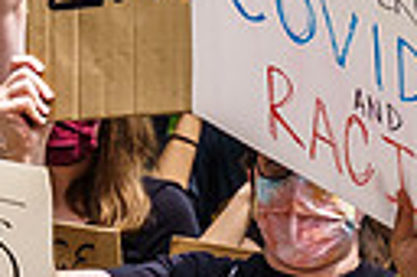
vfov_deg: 2.2
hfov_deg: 3.4
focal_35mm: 613
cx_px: 124
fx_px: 7092
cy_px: 64
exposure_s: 1/800
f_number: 5.6
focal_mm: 70
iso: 200
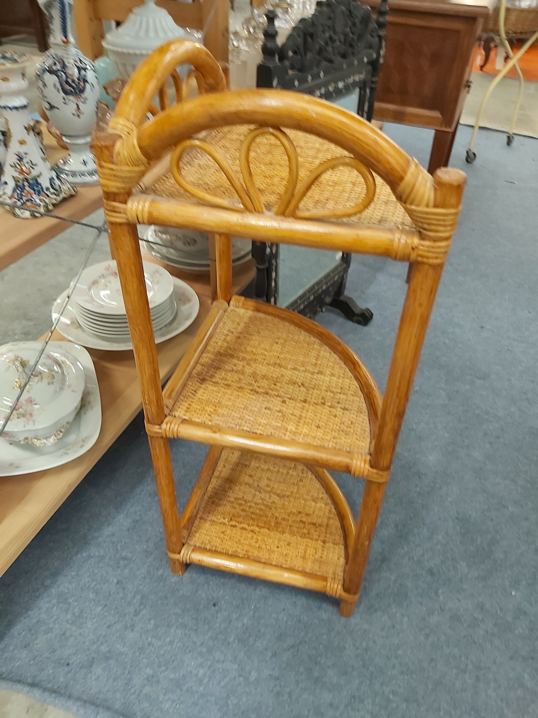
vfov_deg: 67.3
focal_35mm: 26
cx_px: 269
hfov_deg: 53.1
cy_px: 359
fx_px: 539
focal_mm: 3.92
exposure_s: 1/33
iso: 250
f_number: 1.7
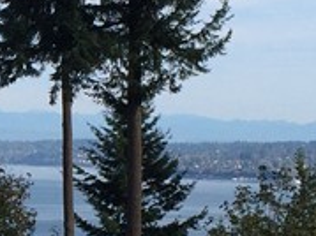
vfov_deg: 8.6
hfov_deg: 11.1
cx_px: -161
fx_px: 1569
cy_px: 159
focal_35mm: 172
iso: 32
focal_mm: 4.12
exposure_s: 1/1642
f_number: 2.2
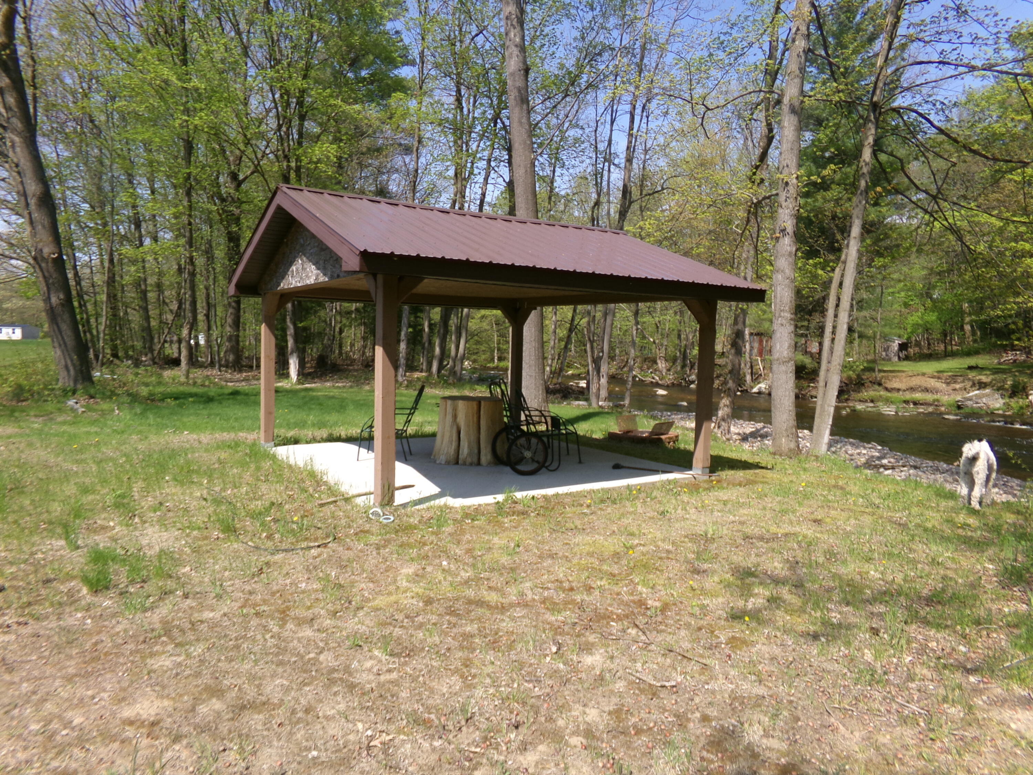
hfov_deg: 71.6
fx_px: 716
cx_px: 516
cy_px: 388
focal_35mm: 24
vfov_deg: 56.8
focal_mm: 4.3
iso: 100
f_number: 3.7
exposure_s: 1/550
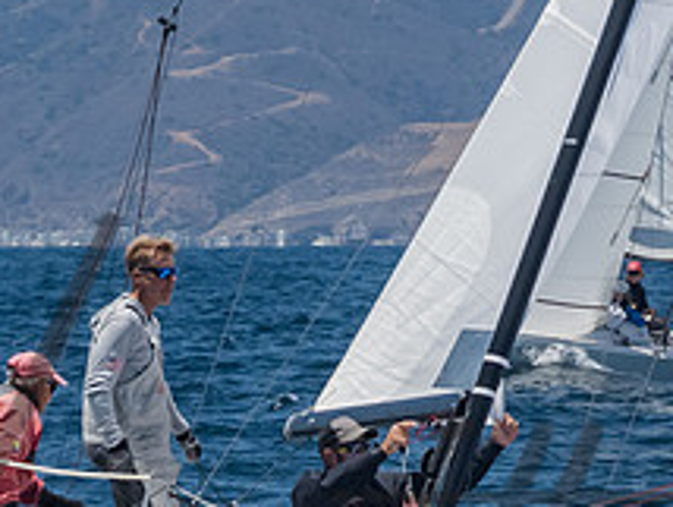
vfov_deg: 2.2
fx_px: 13469
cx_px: -111
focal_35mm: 692
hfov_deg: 2.9
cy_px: 745
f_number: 14
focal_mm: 135
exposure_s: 1/1000
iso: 640
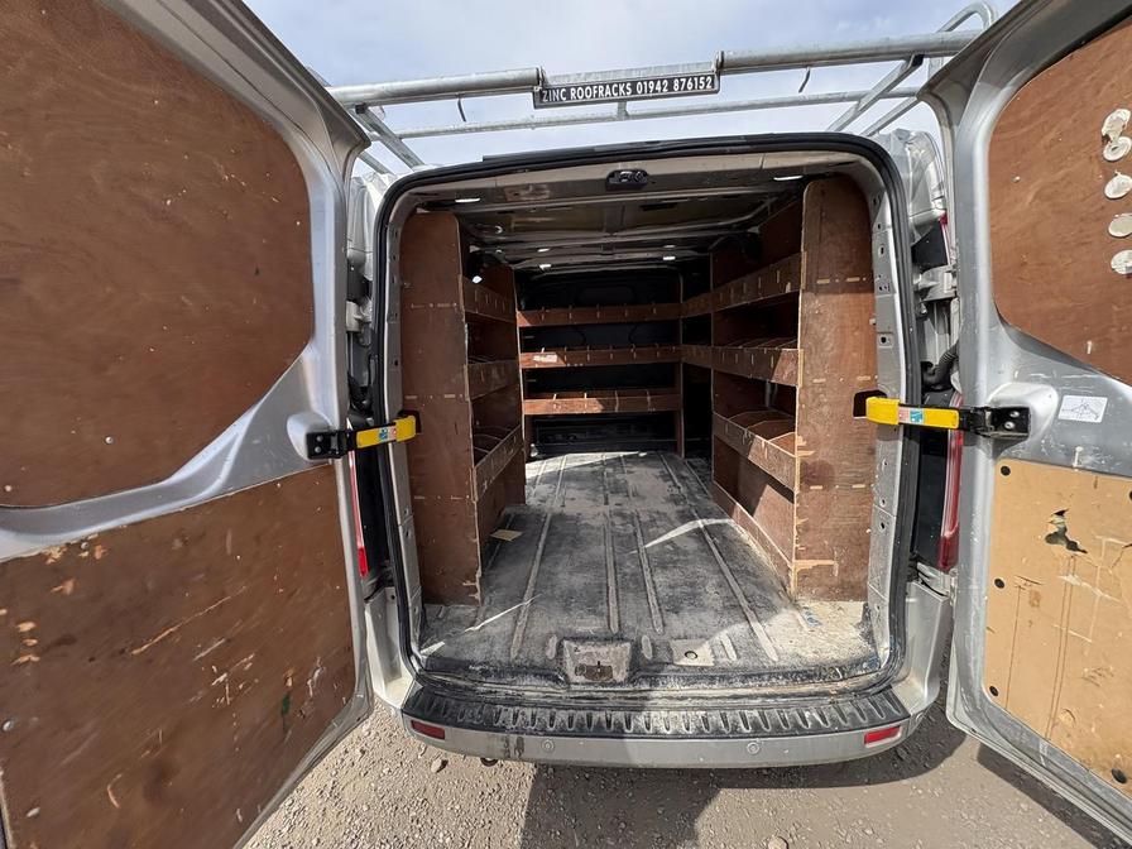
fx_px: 458
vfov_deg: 85.7
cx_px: 566
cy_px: 424
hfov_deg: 102.1
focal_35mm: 14
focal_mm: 2.22
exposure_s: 1/1277
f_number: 2.2
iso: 64
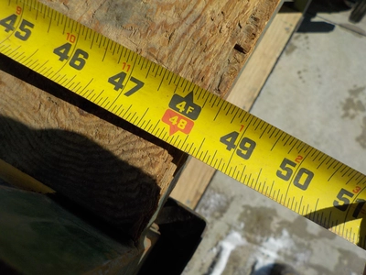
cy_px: 138
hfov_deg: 60.0
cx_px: 183
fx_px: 317
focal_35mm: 30
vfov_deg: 46.8
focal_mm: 4.1
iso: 125
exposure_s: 1/500
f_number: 6.6
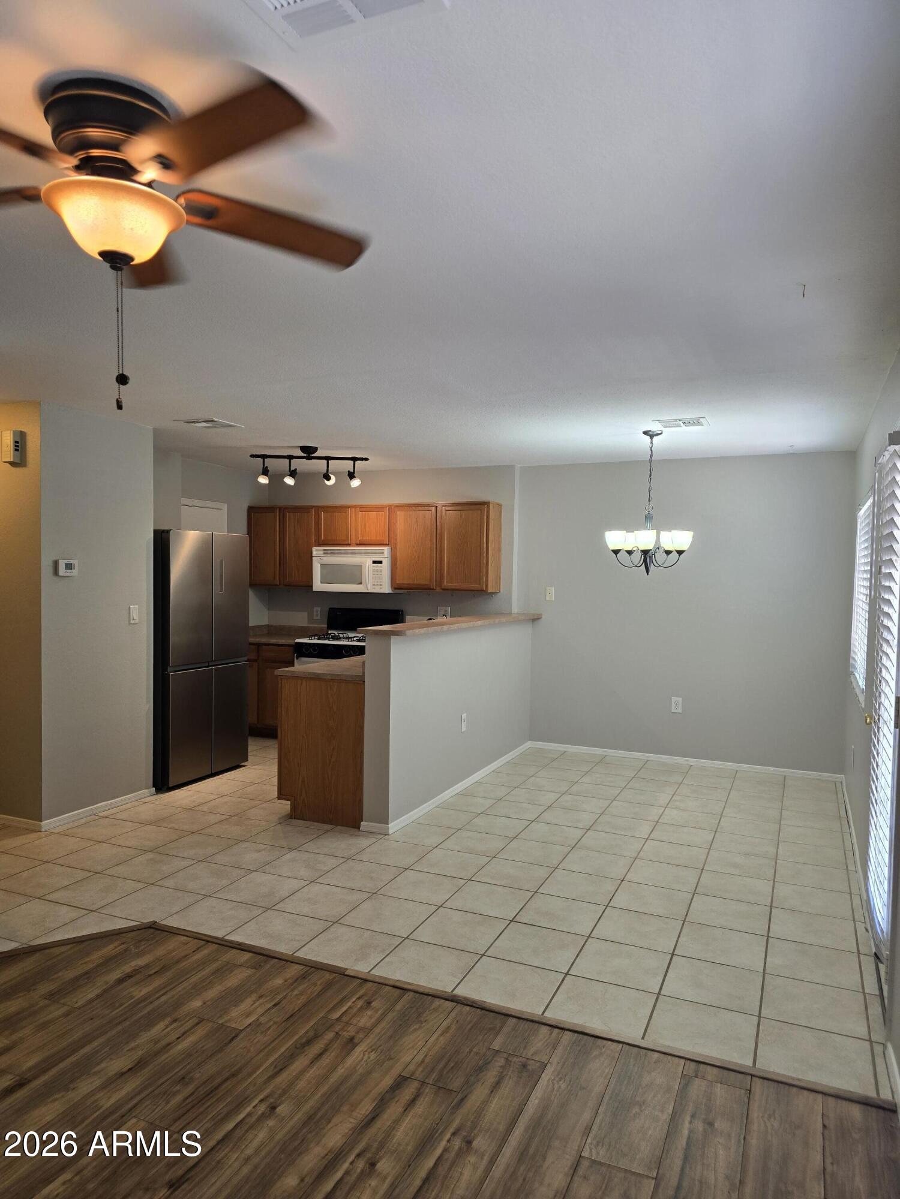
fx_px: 797
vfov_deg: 73.9
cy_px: 600
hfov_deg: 58.9
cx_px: 450
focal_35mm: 23
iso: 64
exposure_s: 1/120
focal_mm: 6.3
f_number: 1.7
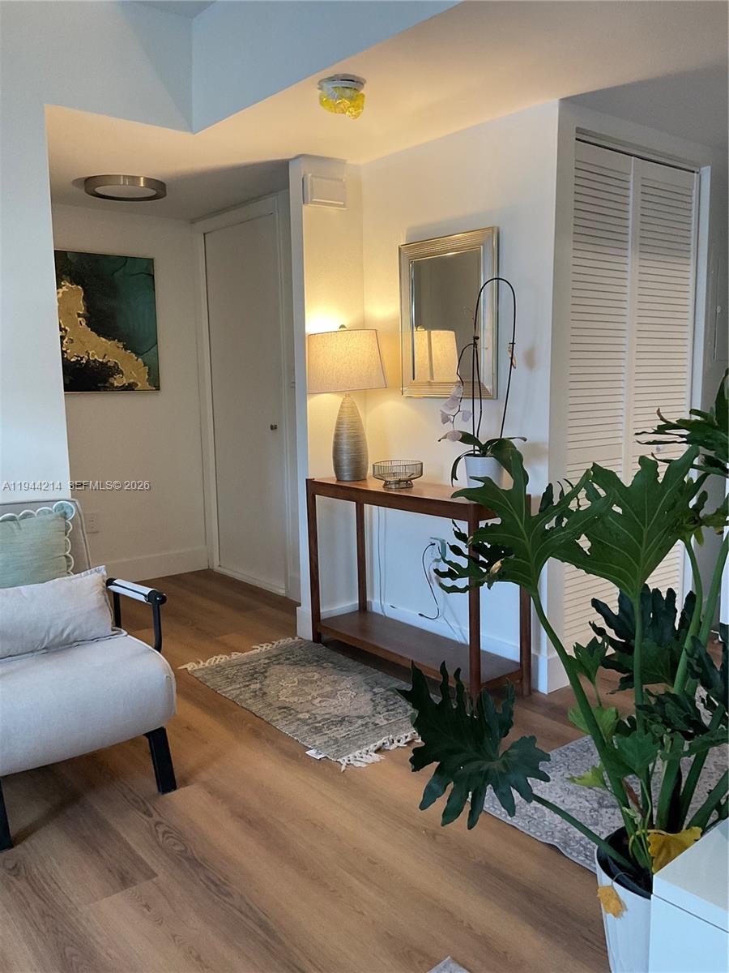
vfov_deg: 61.7
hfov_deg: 48.2
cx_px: 364
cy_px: 486
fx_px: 814
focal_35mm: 29
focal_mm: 3
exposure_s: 1/60
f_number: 1.8
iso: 125
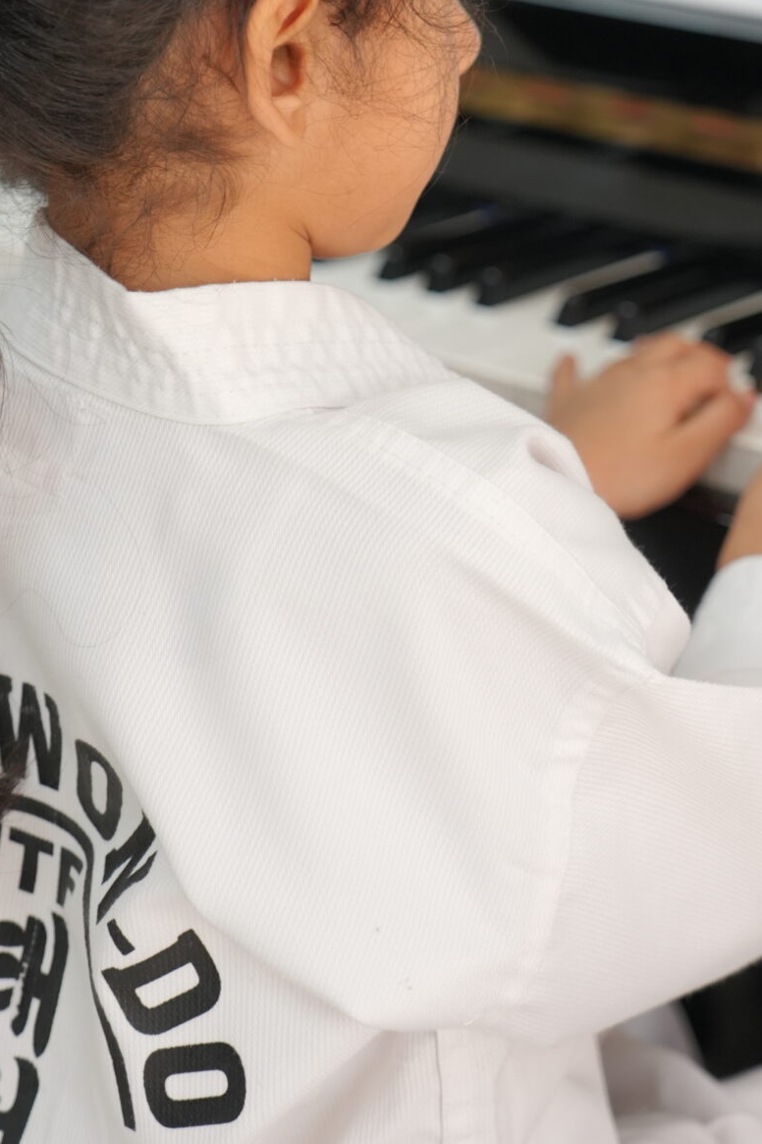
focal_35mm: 121
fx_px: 3841
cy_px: 98
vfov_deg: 16.7
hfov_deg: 11.3
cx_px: 535
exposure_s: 1/250
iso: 640
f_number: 2.8
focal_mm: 55
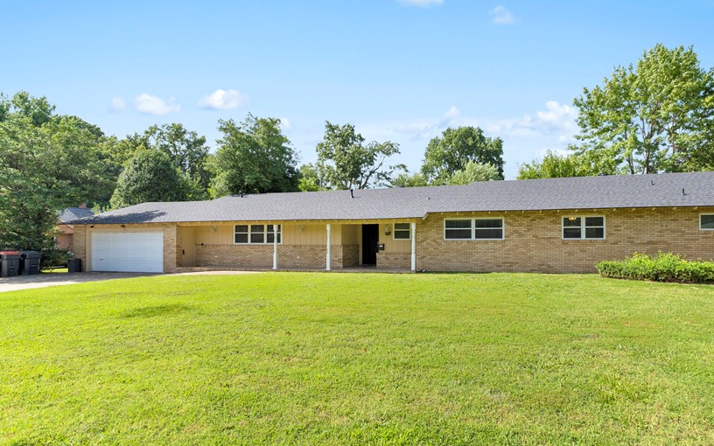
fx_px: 370
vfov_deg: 62.2
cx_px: 409
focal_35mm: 19
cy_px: 236
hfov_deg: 87.4
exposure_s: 1/800
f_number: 2.8
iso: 250
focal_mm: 14
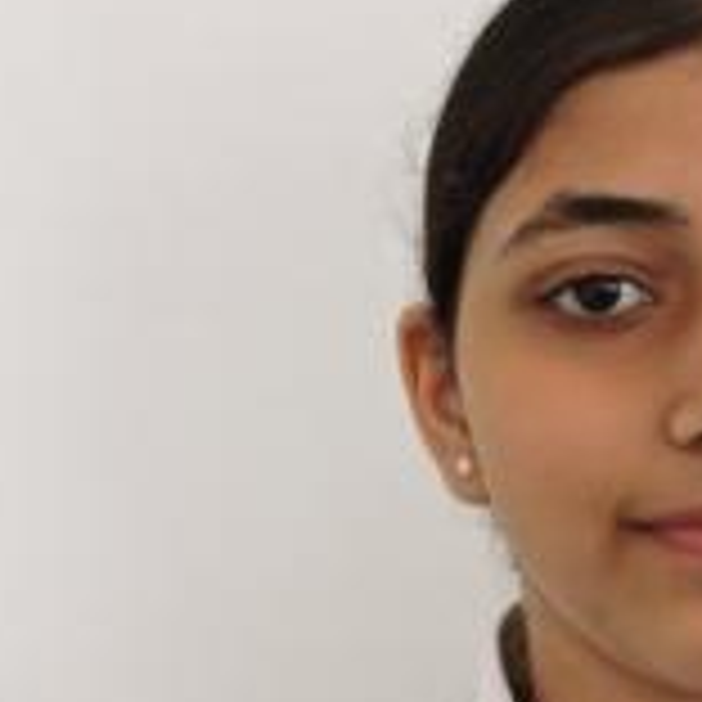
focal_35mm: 119
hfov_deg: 14.5
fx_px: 2730
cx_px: 616
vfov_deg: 14.5
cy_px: 626
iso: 400
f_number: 3.5
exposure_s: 1/40
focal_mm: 8.4
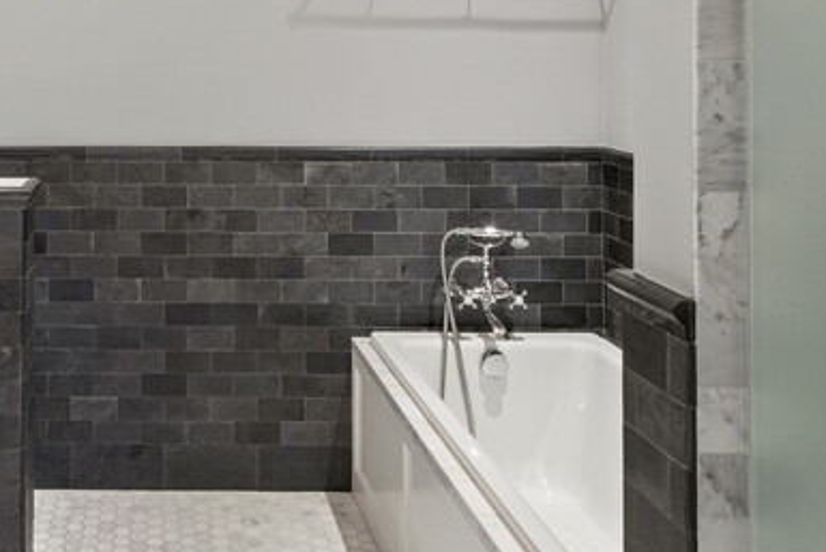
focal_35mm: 39
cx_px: 119
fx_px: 895
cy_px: 107
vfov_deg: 33.2
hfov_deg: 45.9
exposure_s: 1/2.5
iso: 320
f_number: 10
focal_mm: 14
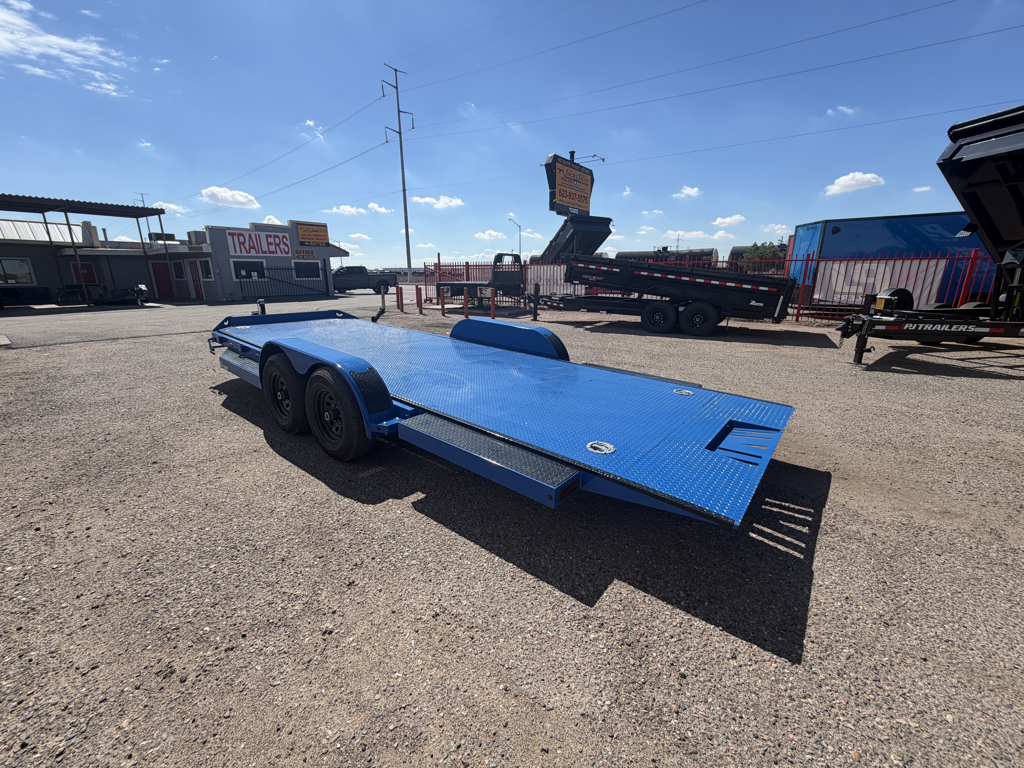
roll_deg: +0.5
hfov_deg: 102.1
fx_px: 414
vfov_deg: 85.7
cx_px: 512
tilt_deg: -14.1
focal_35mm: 14
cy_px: 384
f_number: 2.2
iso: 20
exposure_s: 1/970
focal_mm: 2.22
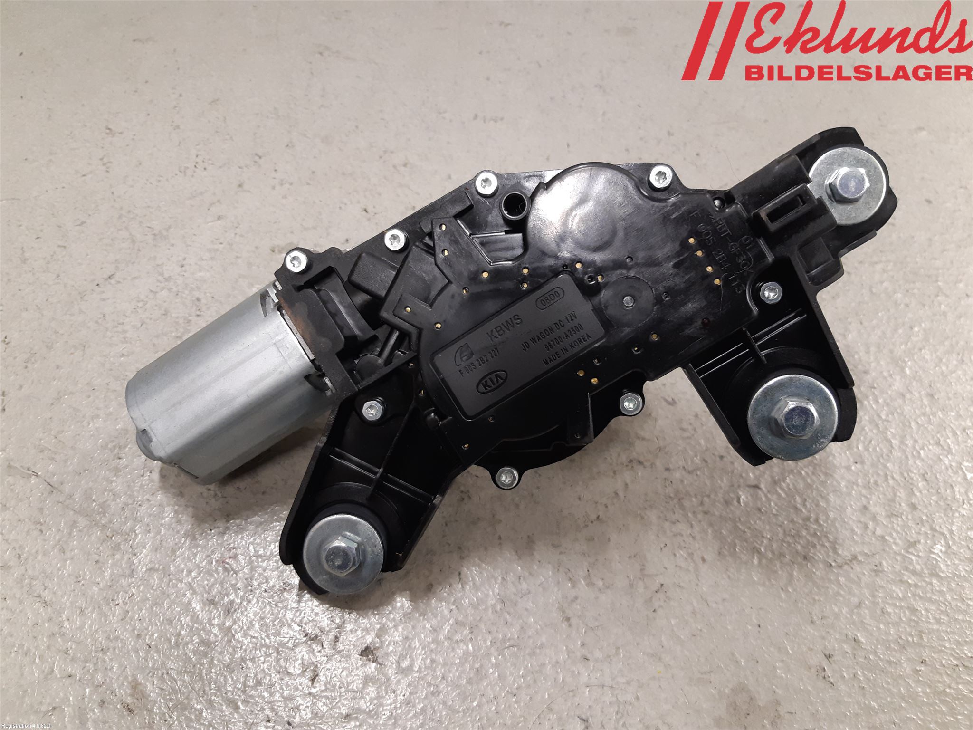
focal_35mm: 26
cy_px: 365
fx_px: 731
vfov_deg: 53.1
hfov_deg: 67.3
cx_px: 486
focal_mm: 3.93
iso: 160
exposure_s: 1/50
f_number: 1.7
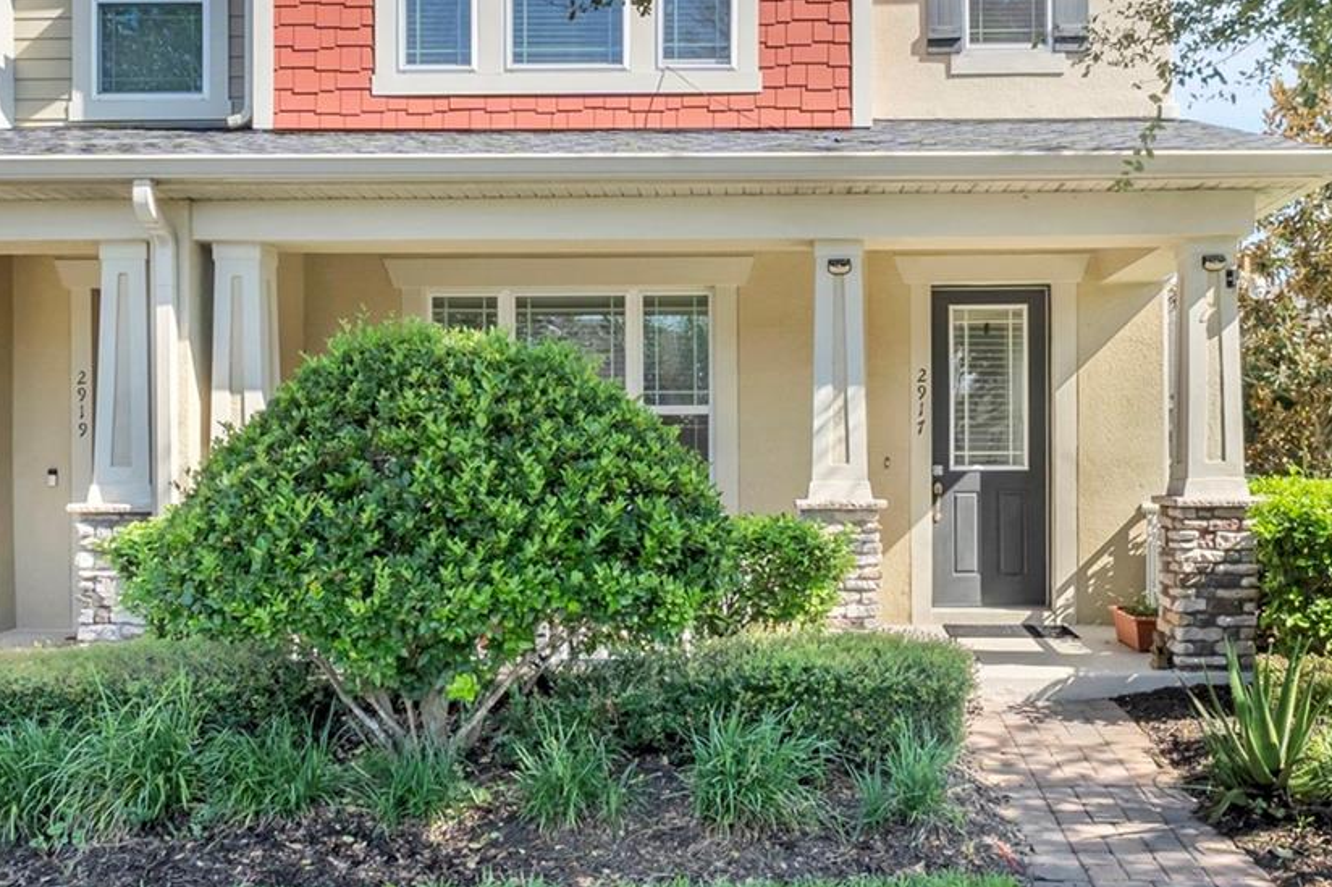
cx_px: 792
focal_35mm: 33
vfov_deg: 39.4
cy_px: 279
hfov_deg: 56.8
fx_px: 1221
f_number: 9
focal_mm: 11.5
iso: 250
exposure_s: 1/30
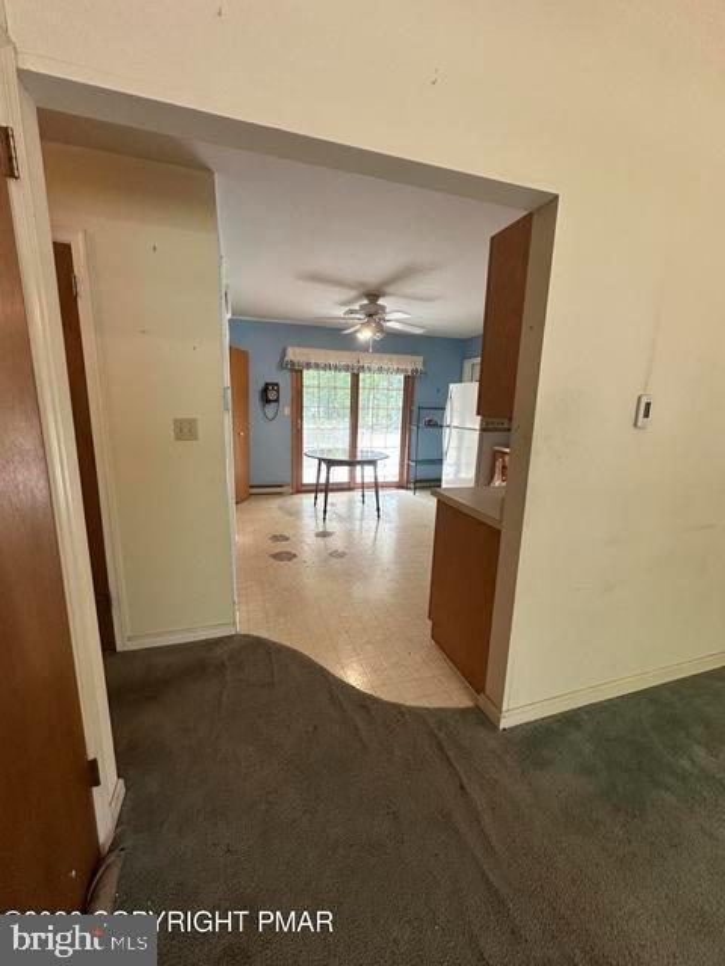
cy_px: 483
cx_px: 362
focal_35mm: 14
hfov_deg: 85.7
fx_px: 391
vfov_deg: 102.1
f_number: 2.2
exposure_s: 1/120
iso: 200
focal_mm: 2.22
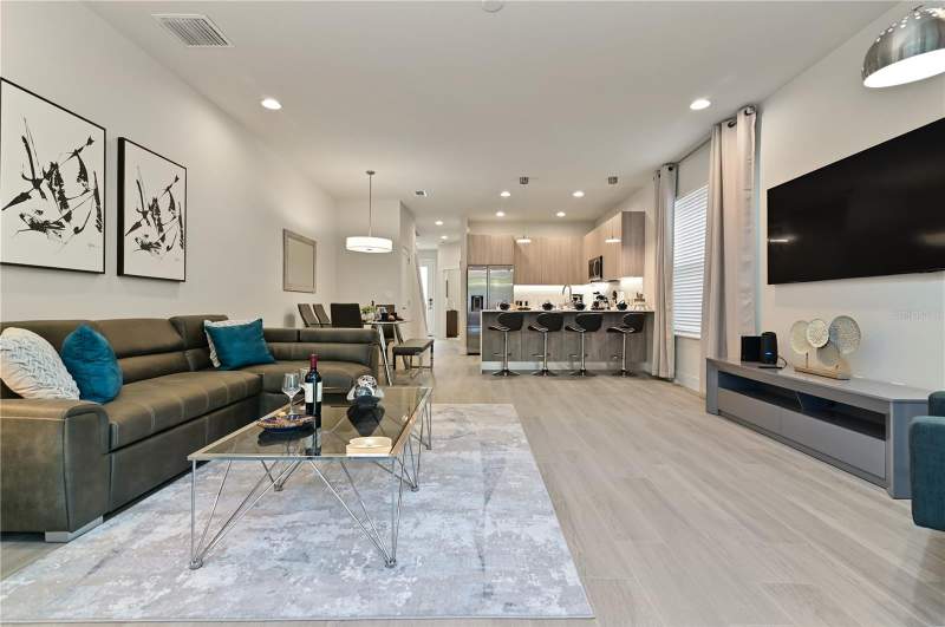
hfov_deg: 96.8
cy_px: 314
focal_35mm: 16
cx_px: 472
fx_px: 419
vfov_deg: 73.6
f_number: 8
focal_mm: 16
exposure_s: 1/4
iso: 160
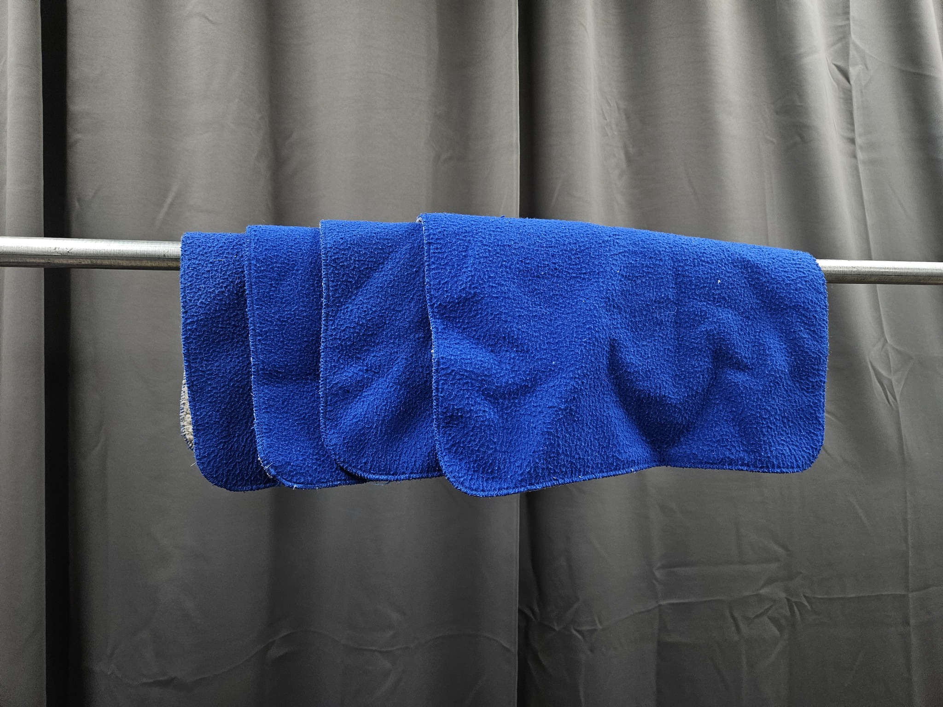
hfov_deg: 73.9
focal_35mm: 23
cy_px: 354
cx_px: 472
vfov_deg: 58.9
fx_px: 627
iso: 400
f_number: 1.8
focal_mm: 5.4
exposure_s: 1/200
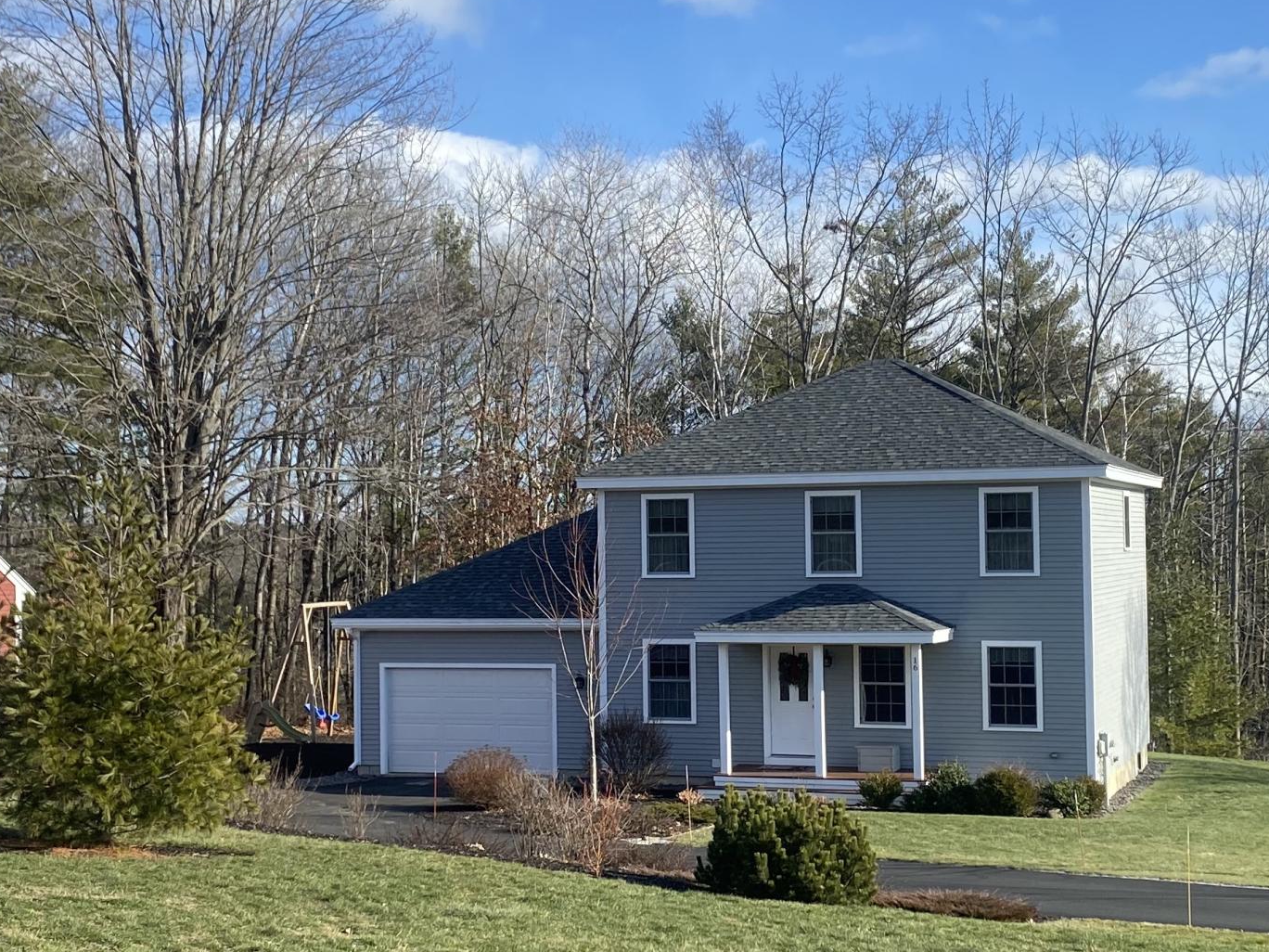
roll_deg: +0.1
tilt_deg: +0.5
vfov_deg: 25.7
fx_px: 2090
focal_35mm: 57
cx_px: 652
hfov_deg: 33.8
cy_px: 496
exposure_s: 1/2358
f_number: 1.8
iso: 32
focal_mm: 4.25
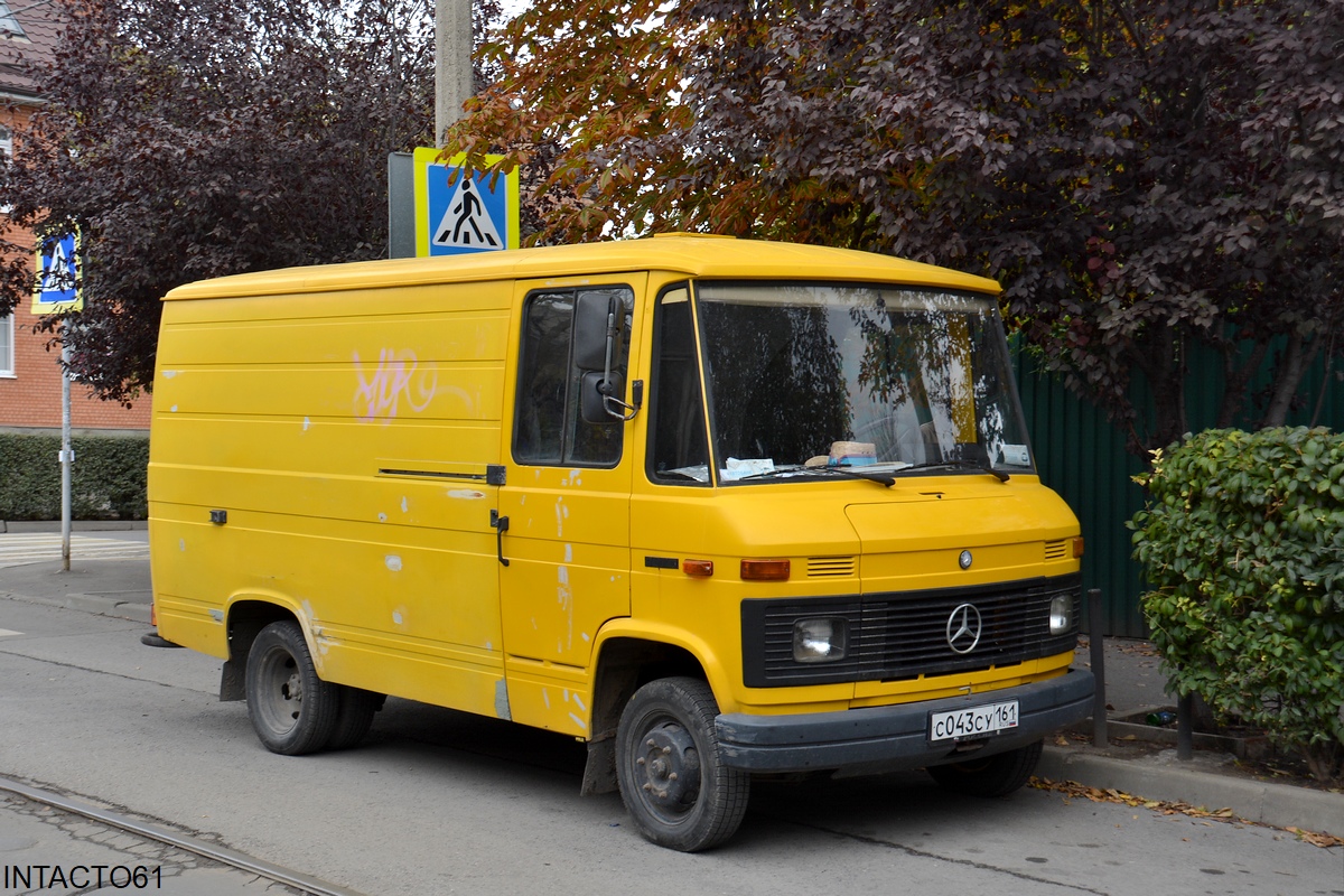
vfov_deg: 28.1
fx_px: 1792
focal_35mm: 48
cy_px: 448
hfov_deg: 41.1
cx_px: 672
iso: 200
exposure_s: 1/160
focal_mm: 32
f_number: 6.3
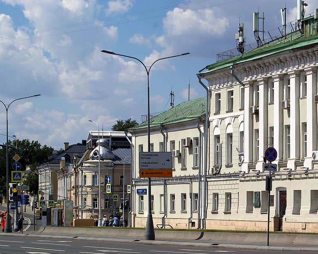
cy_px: 173
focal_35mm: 119
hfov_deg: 15.9
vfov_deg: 12.9
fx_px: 1120
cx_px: 294
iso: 100
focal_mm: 35
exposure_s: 1/640
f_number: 8
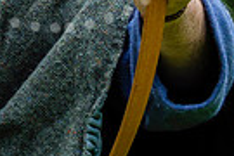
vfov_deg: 4.1
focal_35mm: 330
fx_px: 2145
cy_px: -136
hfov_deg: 6.2
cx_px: 55
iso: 400
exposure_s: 1/250
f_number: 5.3
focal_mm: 36
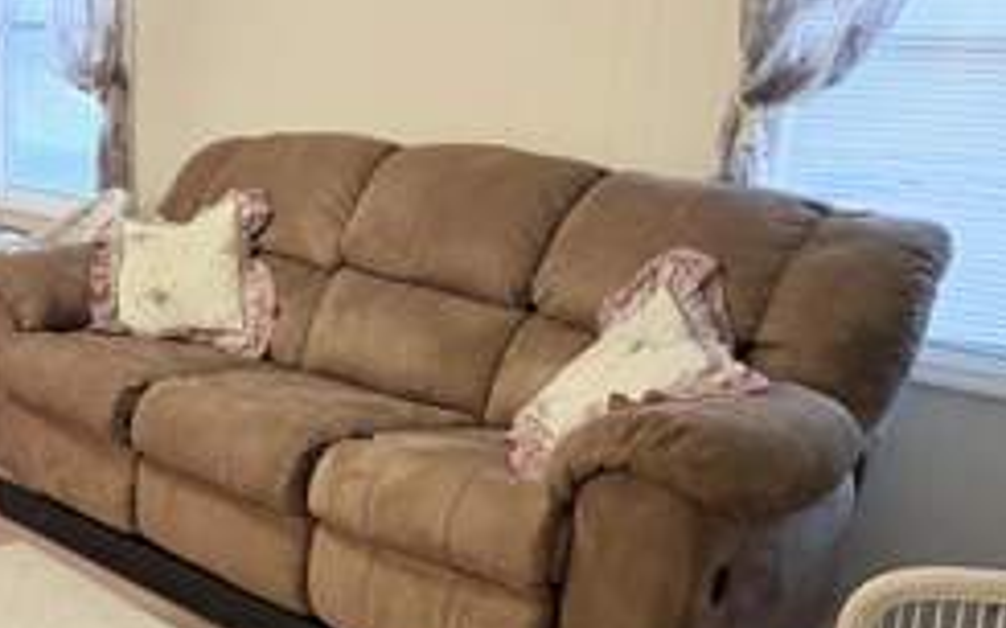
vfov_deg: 24.0
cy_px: 302
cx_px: 45
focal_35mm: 54
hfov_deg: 34.7
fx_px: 1480
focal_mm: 5.96
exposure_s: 1/60
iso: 400
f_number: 1.6
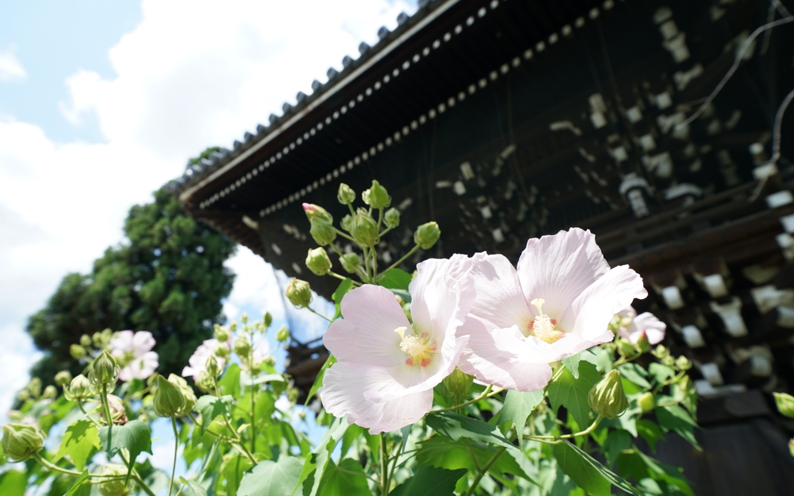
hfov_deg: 79.7
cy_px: 247
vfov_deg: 55.1
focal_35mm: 22
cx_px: 397
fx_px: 476
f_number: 7.1
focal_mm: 21
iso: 400
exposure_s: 1/500
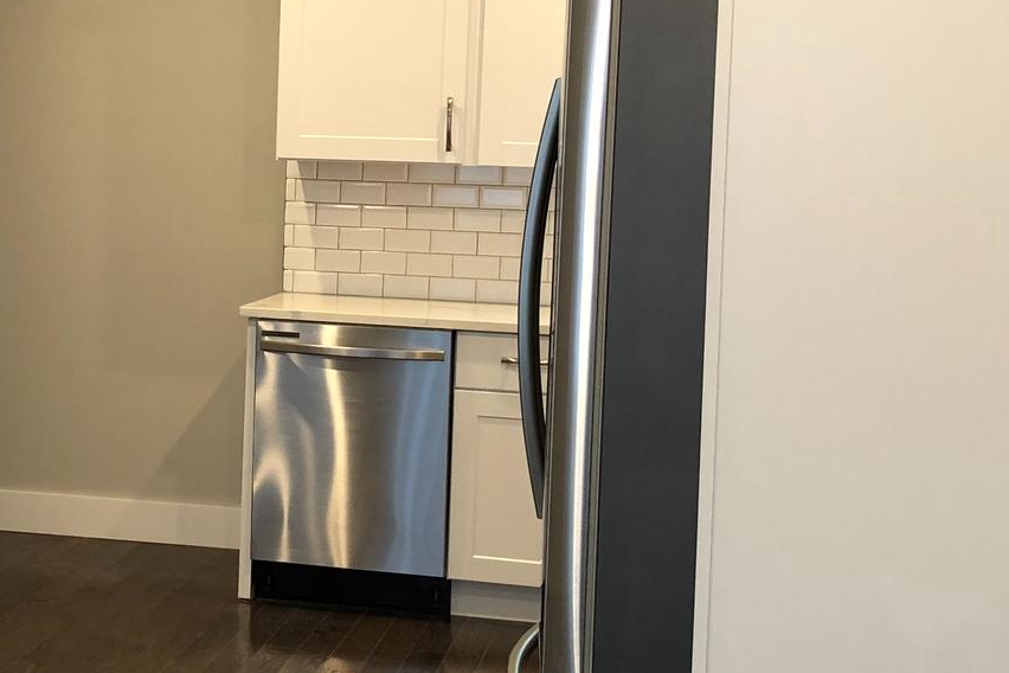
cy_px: 290
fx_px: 1962
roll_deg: -2.3
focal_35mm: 70
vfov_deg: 19.4
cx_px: 224
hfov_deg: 28.3
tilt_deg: -4.2
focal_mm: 3.99
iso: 40
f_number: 1.8
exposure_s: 1/24
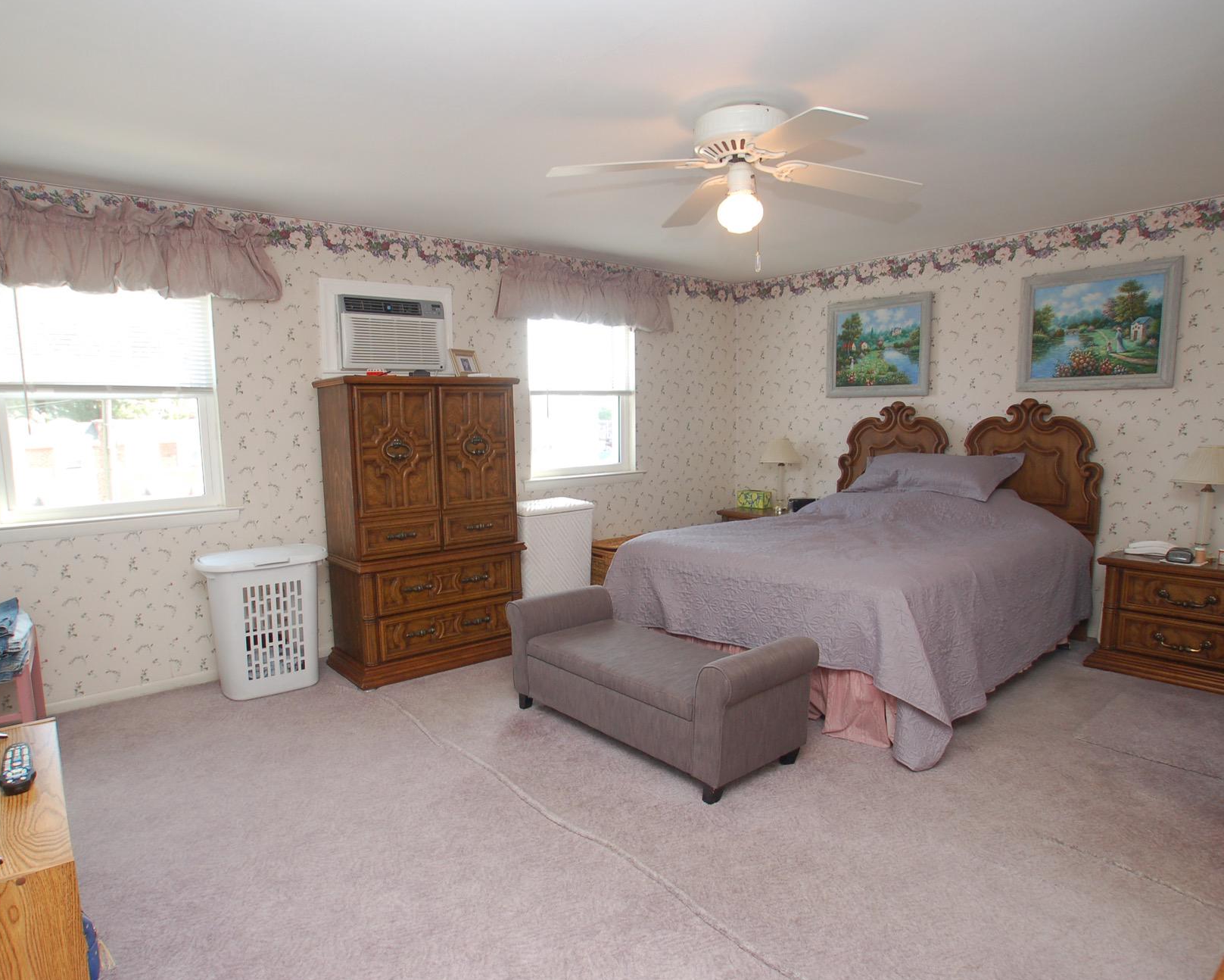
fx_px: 710
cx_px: 582
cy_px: 499
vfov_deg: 69.2
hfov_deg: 81.5
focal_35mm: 20
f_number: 4.5
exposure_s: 1/60
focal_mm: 11
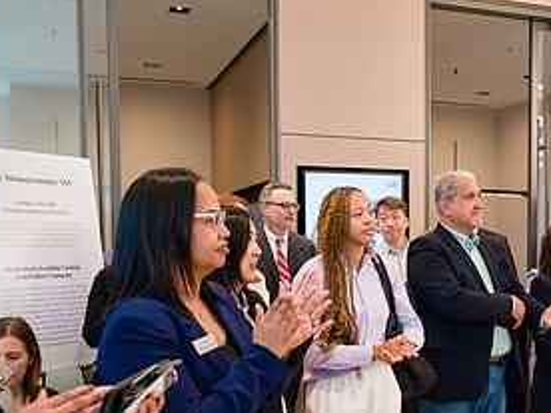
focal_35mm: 49
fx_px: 780
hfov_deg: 38.1
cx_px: 397
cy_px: 283
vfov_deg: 29.4
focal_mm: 24
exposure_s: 1/200
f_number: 3.2
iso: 400
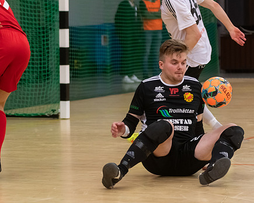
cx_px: 145
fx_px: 1248
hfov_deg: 11.6
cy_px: 138
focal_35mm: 166
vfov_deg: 9.3
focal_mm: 70
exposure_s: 1/800
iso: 720
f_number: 3.2
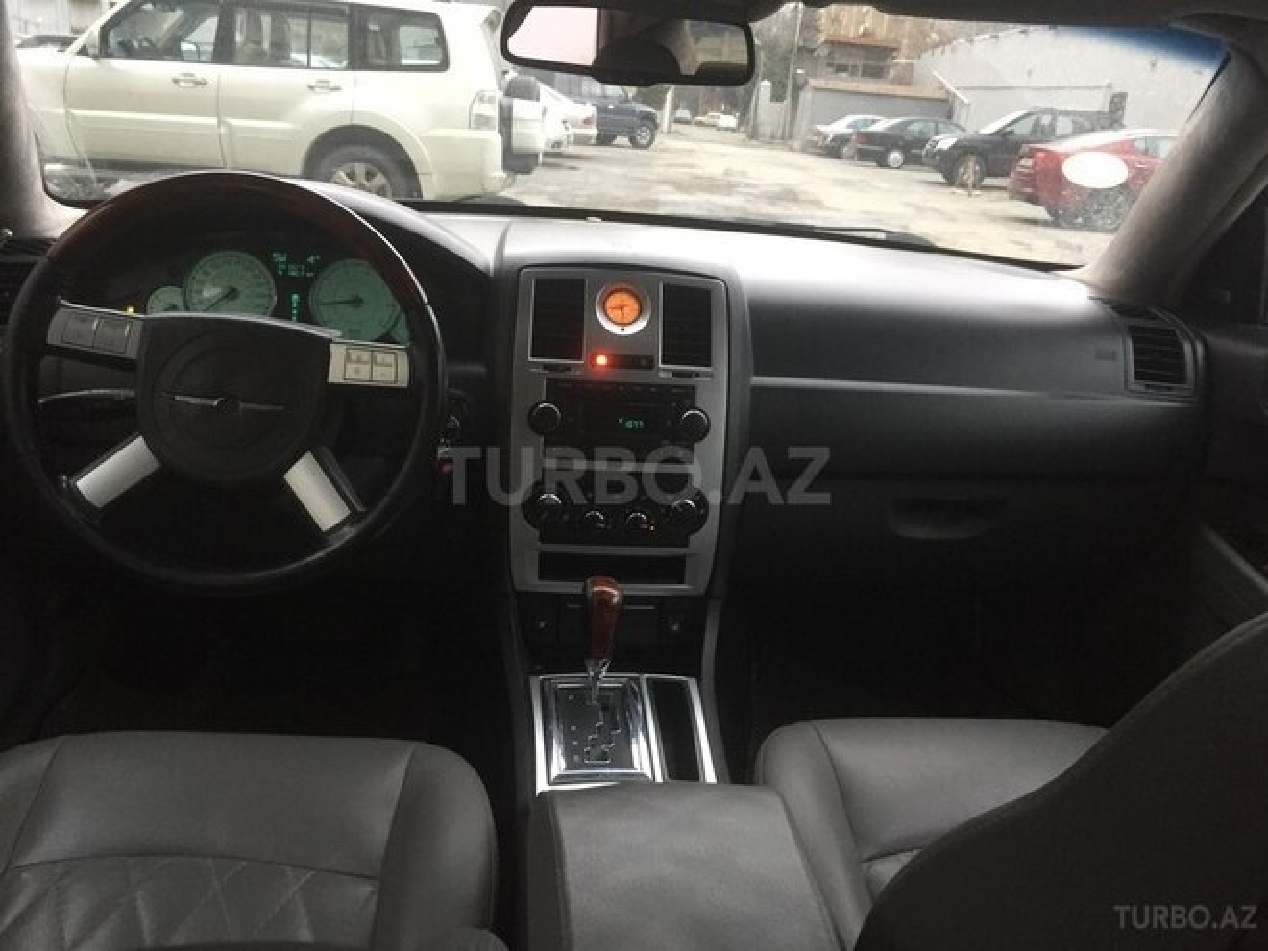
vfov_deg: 48.2
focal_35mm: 29
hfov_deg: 61.7
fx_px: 1062
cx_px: 634
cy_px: 476
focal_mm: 4.15
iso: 200
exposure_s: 1/33
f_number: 2.2
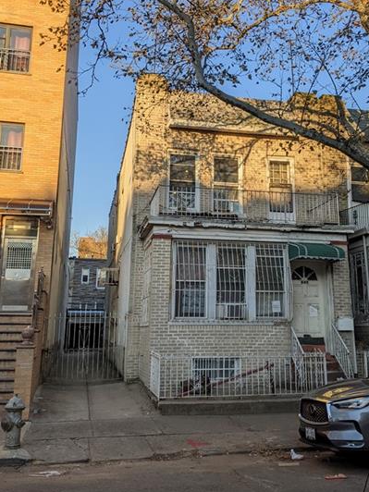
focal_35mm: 39
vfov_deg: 47.7
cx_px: 236
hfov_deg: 36.6
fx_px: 554
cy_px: 207
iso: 52
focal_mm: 4.44
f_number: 1.8
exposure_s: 1/1466
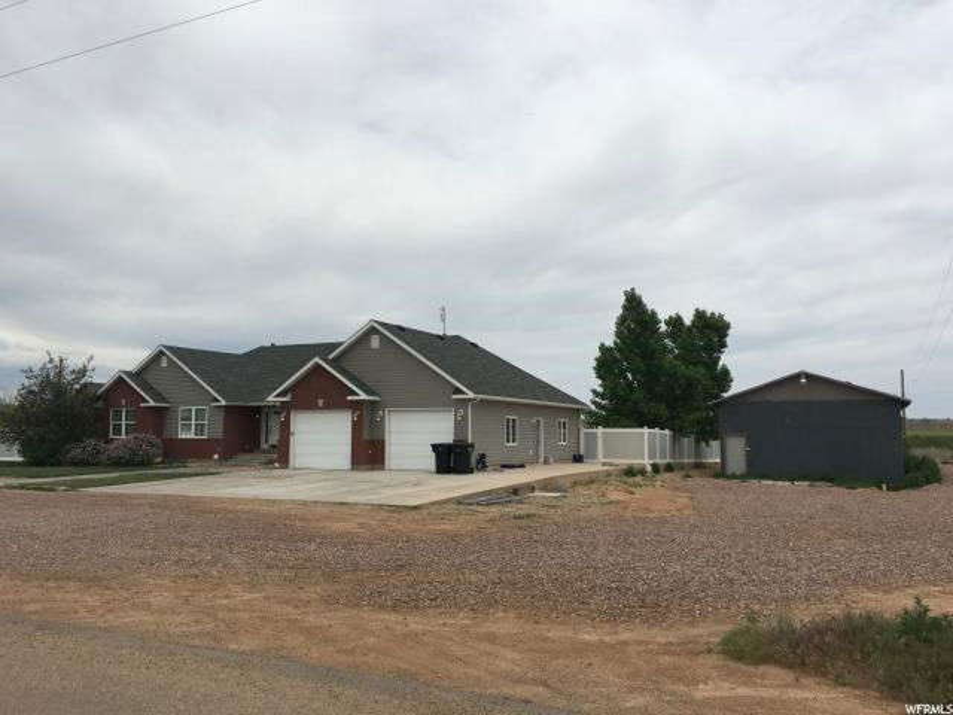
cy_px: 358
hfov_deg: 61.7
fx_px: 798
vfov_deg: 48.2
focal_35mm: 29
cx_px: 476
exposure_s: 1/3205
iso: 25
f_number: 2.2
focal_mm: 4.15
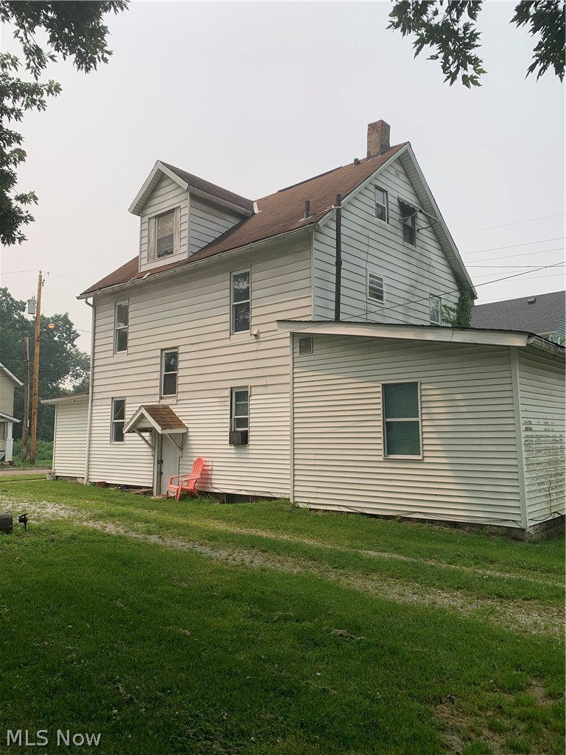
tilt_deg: +6.7
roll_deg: +0.8
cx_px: 283
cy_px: 378
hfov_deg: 53.1
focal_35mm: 26
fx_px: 567
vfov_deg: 67.3
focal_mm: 4.25
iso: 25
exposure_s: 1/2994
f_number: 1.8
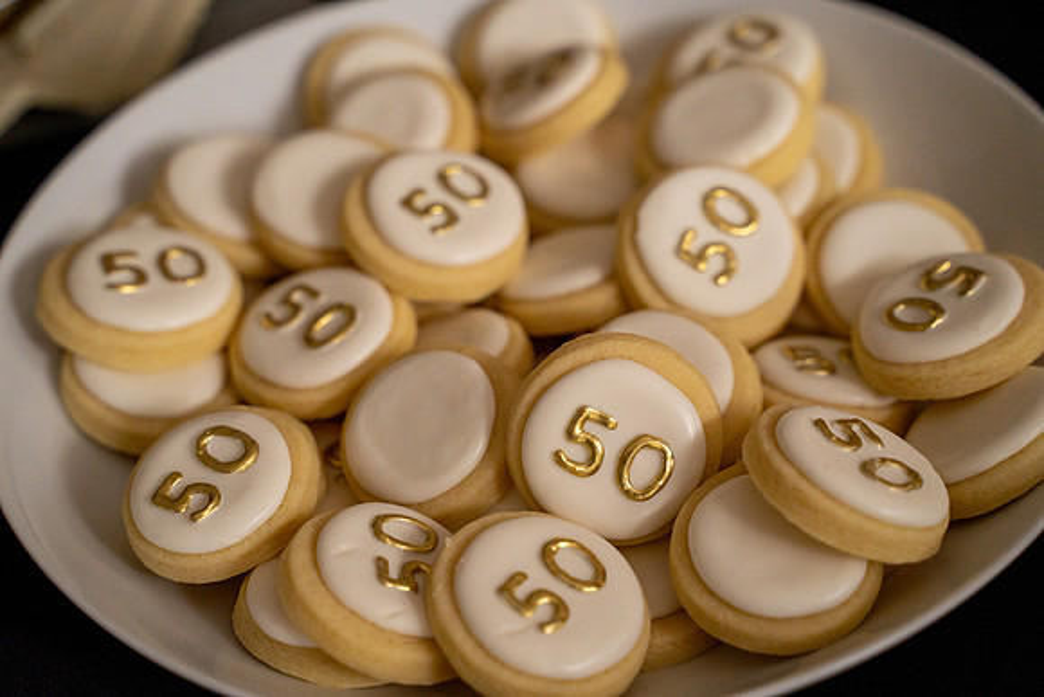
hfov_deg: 31.9
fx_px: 1827
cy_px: 348
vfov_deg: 21.6
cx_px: 522
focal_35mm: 63
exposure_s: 1/250
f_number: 3.5
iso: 1250
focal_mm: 63
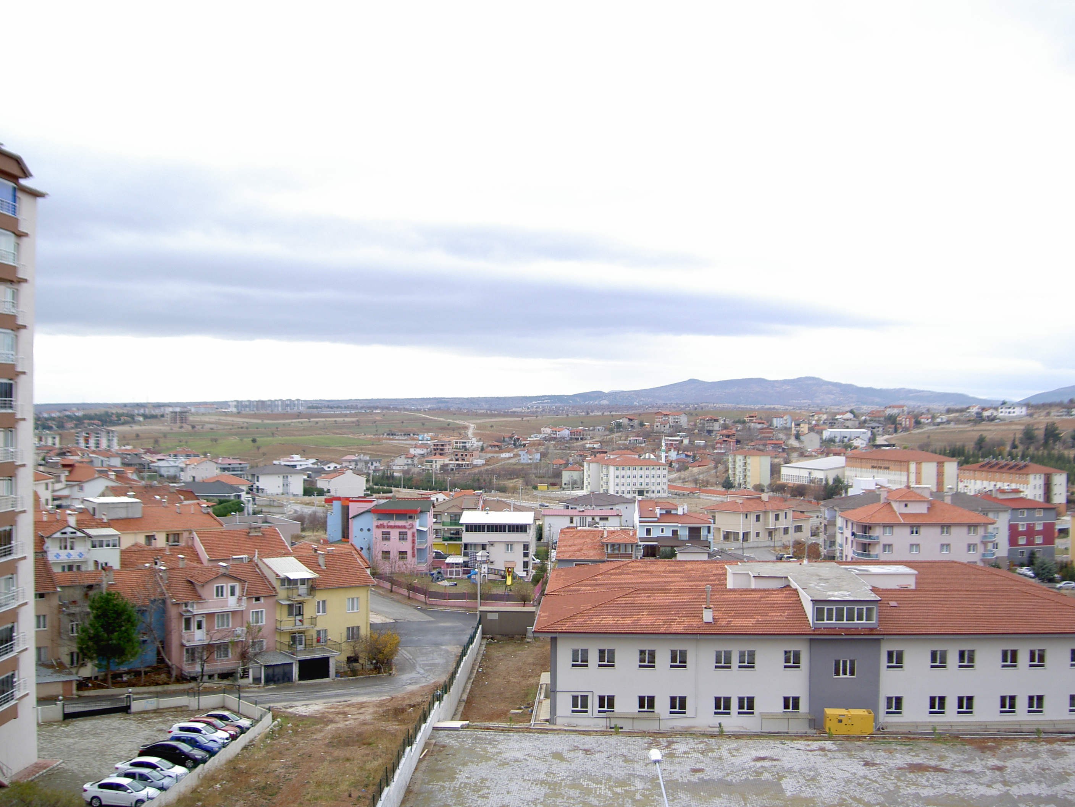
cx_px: 538
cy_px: 404
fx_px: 1211
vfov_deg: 36.8
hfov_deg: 47.9
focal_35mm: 39
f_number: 2.8
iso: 50
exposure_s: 1/200
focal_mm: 8
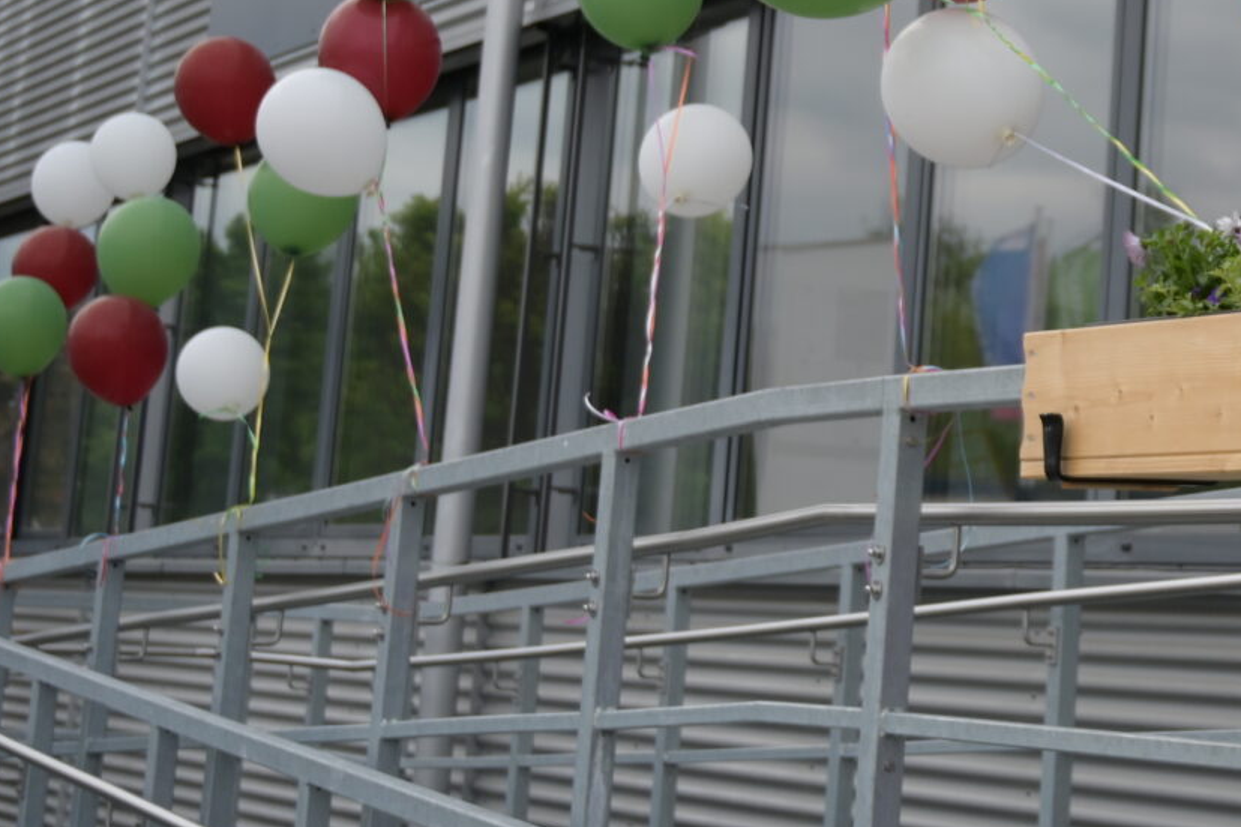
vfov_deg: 13.8
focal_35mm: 98
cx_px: 1447
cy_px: 1
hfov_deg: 19.8
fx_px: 3362
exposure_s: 1/2000
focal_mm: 31.5
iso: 220
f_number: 4
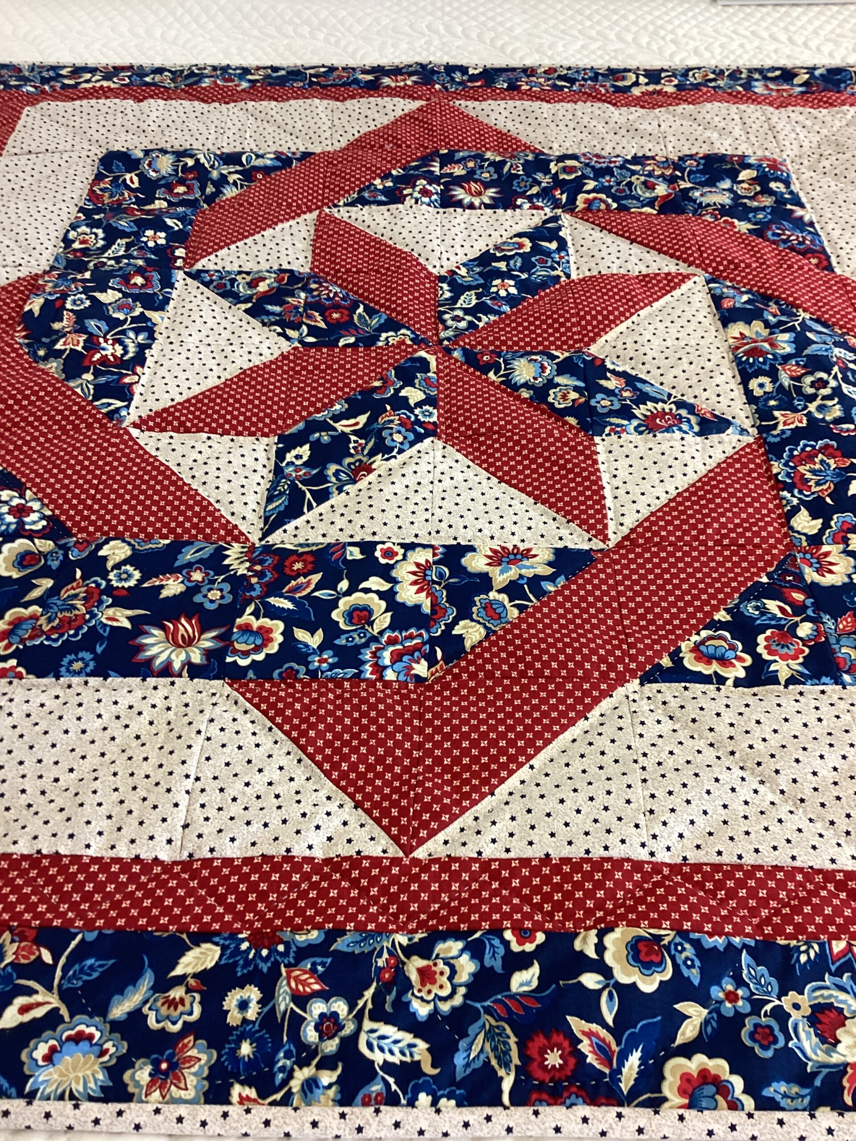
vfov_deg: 58.4
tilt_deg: -47.3
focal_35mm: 31
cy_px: 570
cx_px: 428
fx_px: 1022
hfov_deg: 45.4
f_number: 2.4
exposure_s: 1/60
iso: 125
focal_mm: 3.3
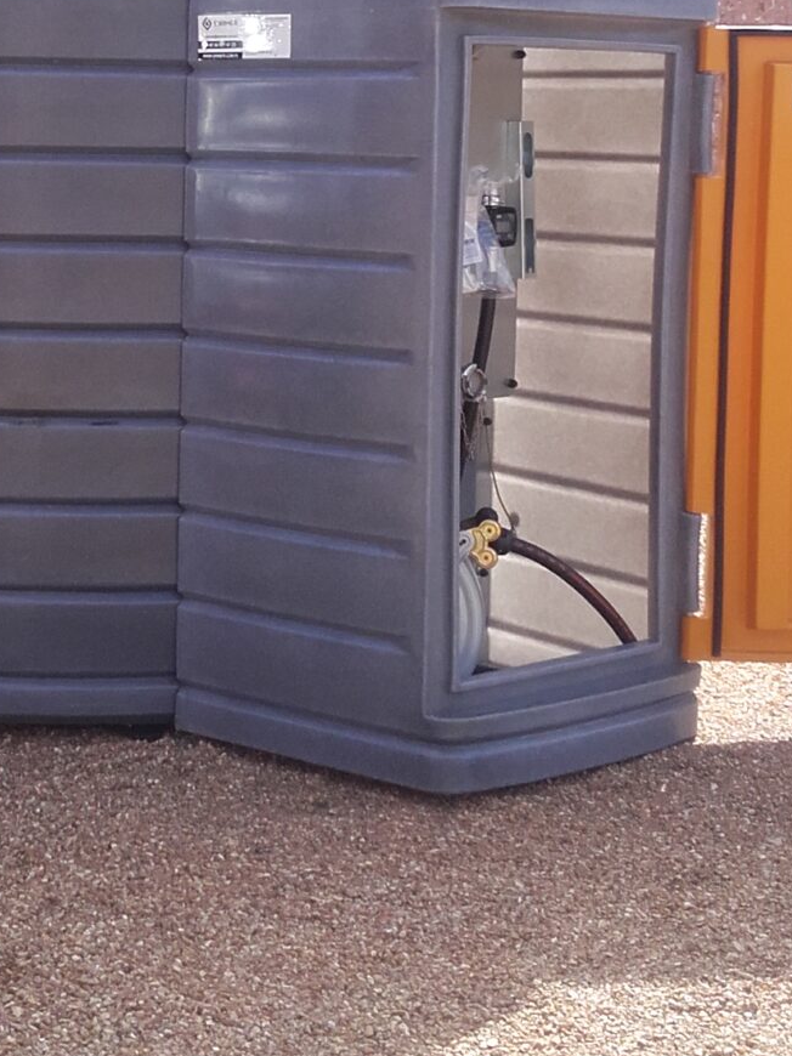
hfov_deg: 19.9
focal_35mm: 73
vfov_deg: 26.2
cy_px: 220
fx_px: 2228
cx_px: 158
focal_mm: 3.31
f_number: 2.2
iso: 50
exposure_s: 1/500
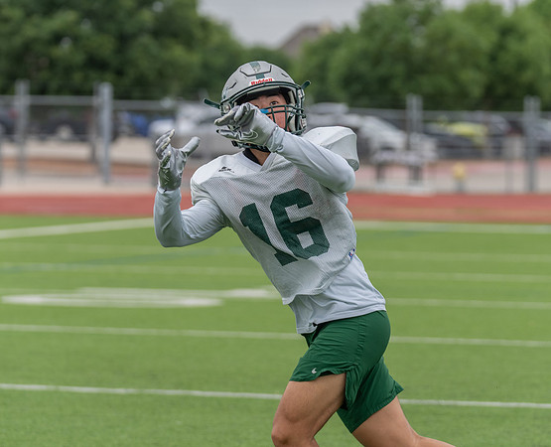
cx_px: 302
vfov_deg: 8.1
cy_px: 195
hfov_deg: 9.9
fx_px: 3166
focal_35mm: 193
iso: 200
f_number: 3.5
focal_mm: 130
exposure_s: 1/1250
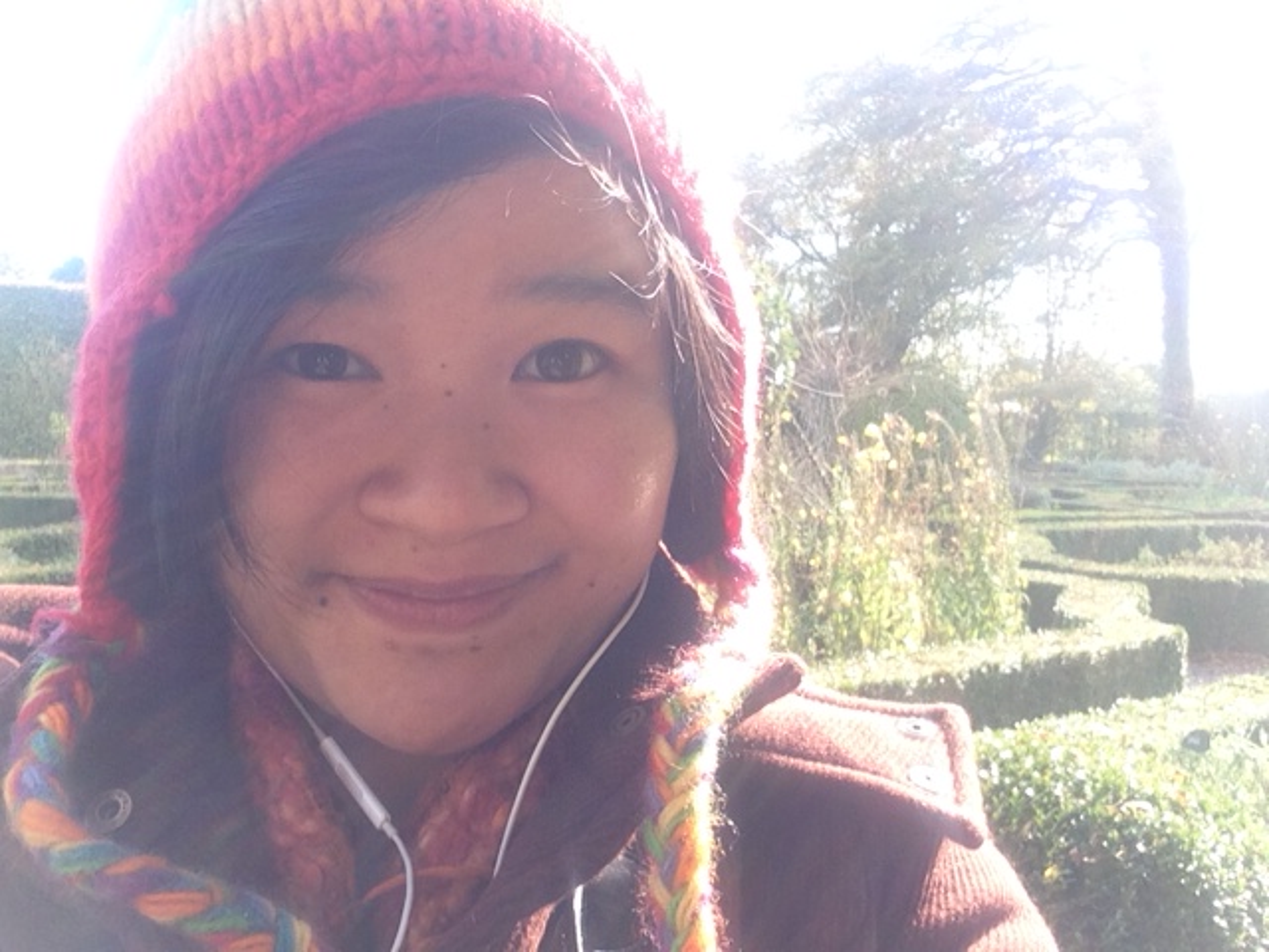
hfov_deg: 52.6
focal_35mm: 35
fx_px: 1283
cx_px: 634
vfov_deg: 40.7
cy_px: 476
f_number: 2.4
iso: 32
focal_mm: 2.18
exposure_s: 1/120
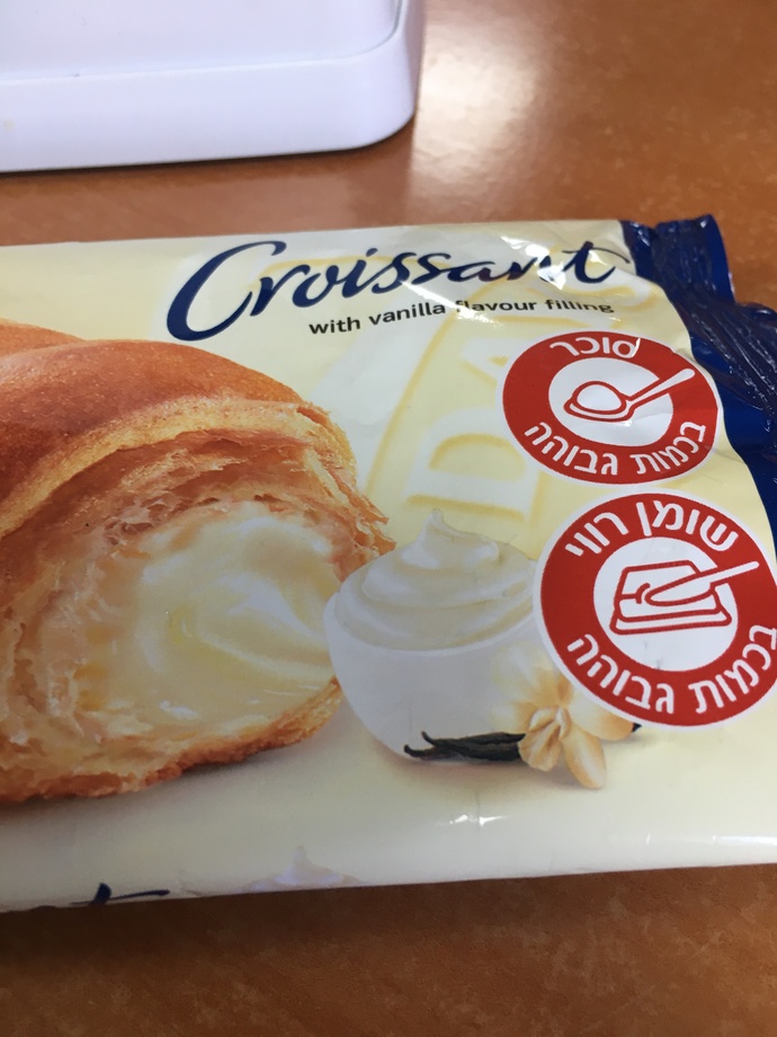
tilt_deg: -54.2
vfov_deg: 61.7
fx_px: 868
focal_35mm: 29
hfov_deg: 48.2
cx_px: 388
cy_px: 518
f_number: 2.2
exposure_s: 1/33
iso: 64
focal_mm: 4.15
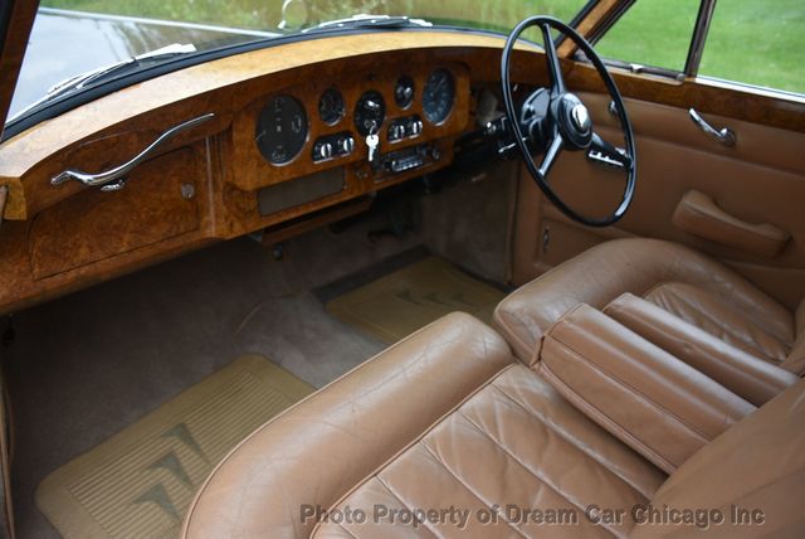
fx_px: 671
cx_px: 402
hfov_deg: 61.9
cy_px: 270
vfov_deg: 43.7
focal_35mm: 30
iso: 200
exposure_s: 1/250
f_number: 3.5
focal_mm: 20
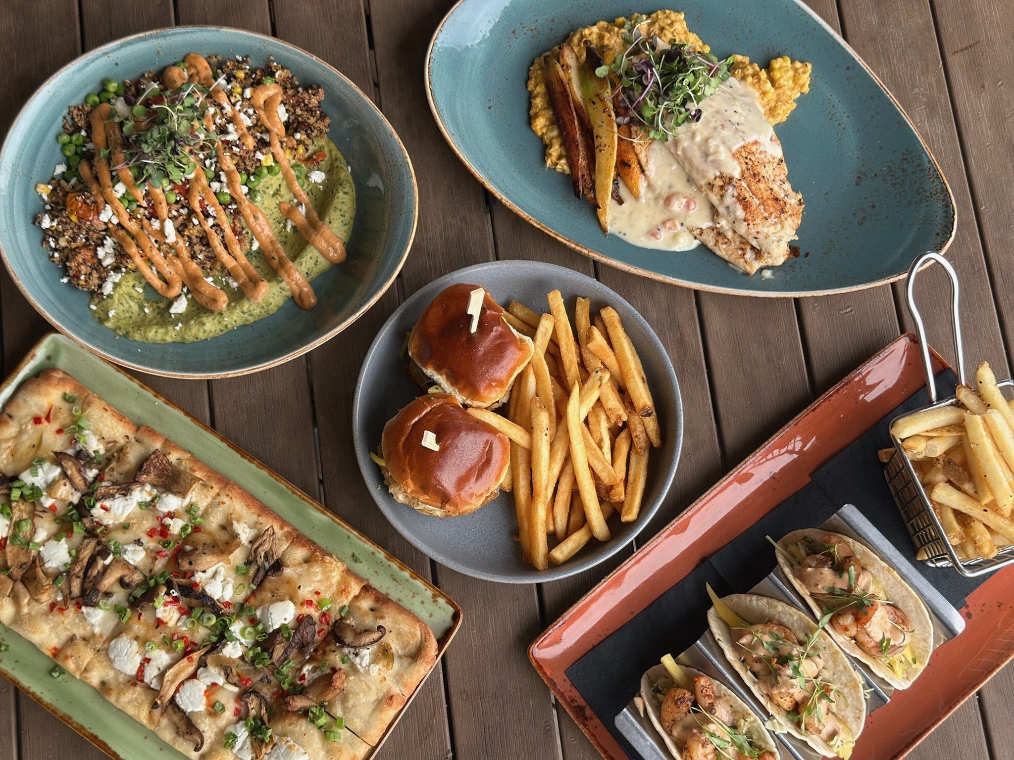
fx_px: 1406
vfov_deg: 30.3
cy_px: 380
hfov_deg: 39.7
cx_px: 507
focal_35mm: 48
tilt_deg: -77.0
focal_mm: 6.86
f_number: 1.78
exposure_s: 1/672
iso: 80
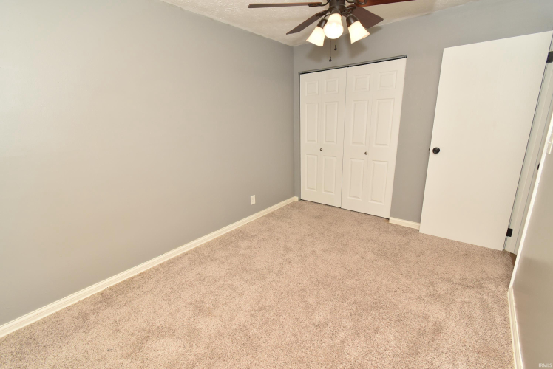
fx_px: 231
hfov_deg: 100.3
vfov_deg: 77.4
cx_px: 276
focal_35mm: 15
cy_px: 184
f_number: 9
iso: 400
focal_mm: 10
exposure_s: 1/100
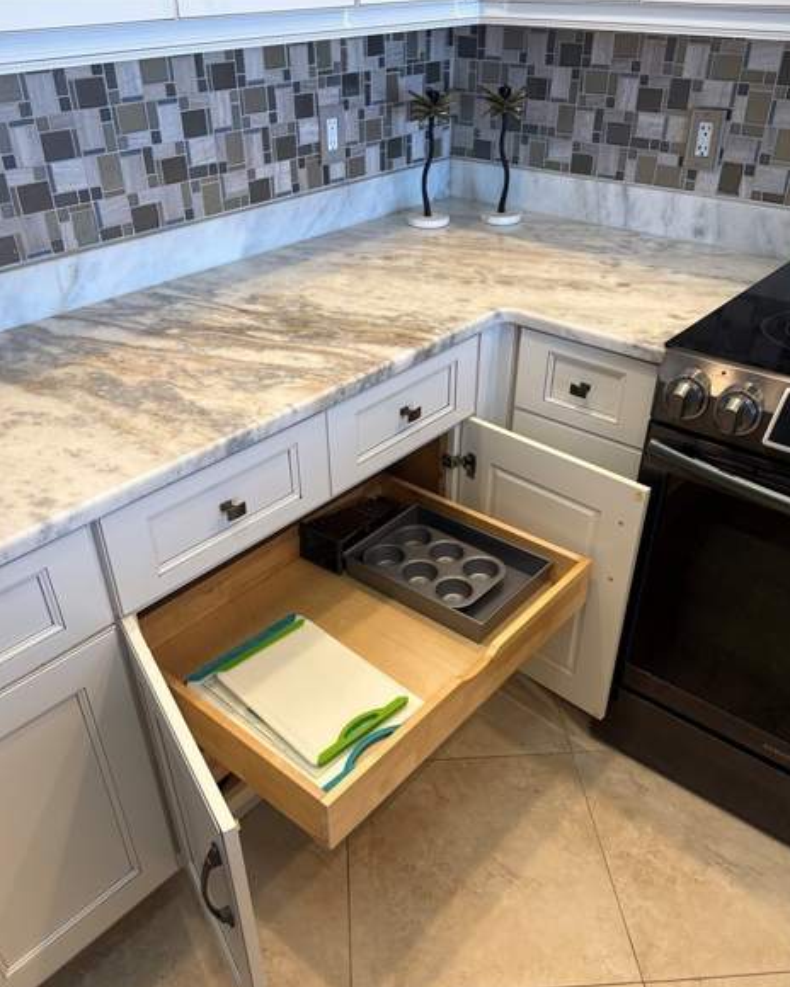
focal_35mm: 28
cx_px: 395
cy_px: 538
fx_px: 818
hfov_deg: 51.5
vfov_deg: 62.1
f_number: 1.6
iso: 80
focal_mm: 5.96
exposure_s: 1/60
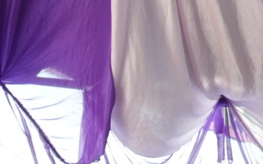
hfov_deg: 8.9
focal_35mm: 230
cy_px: 478
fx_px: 1650
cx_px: -141
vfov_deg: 5.4
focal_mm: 25
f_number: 4
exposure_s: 1/320
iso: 500
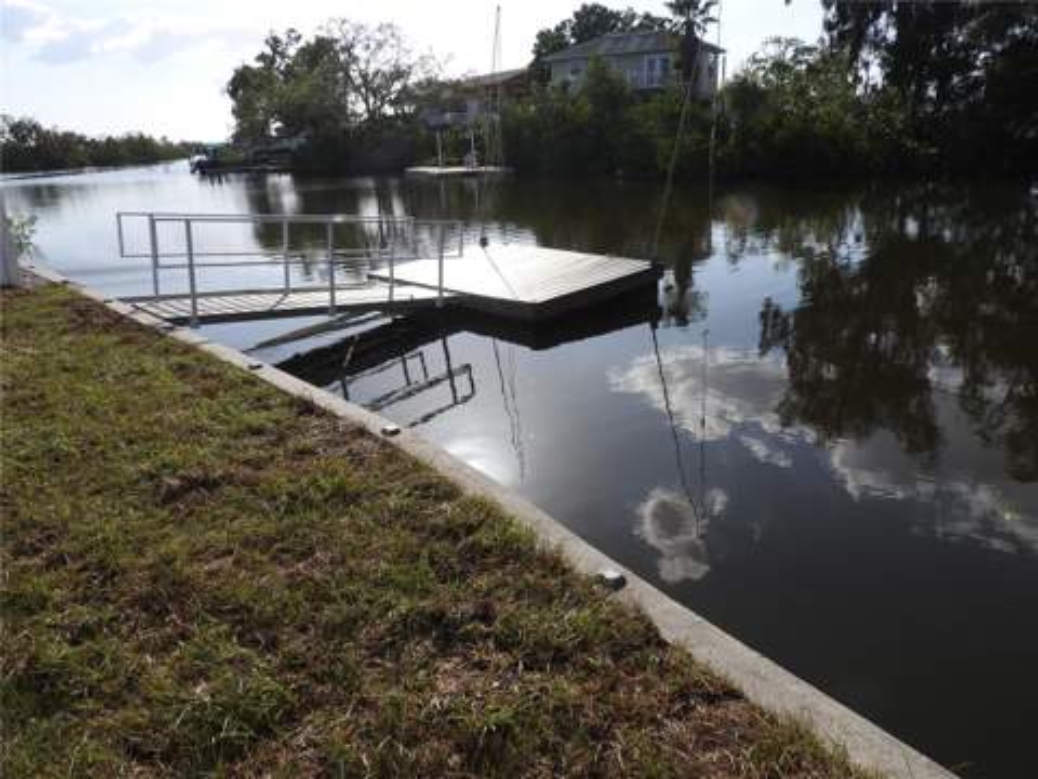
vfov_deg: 56.8
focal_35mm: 24
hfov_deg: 71.6
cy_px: 390
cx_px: 519
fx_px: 720
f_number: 3.3
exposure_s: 1/1600
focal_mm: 4.3
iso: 100
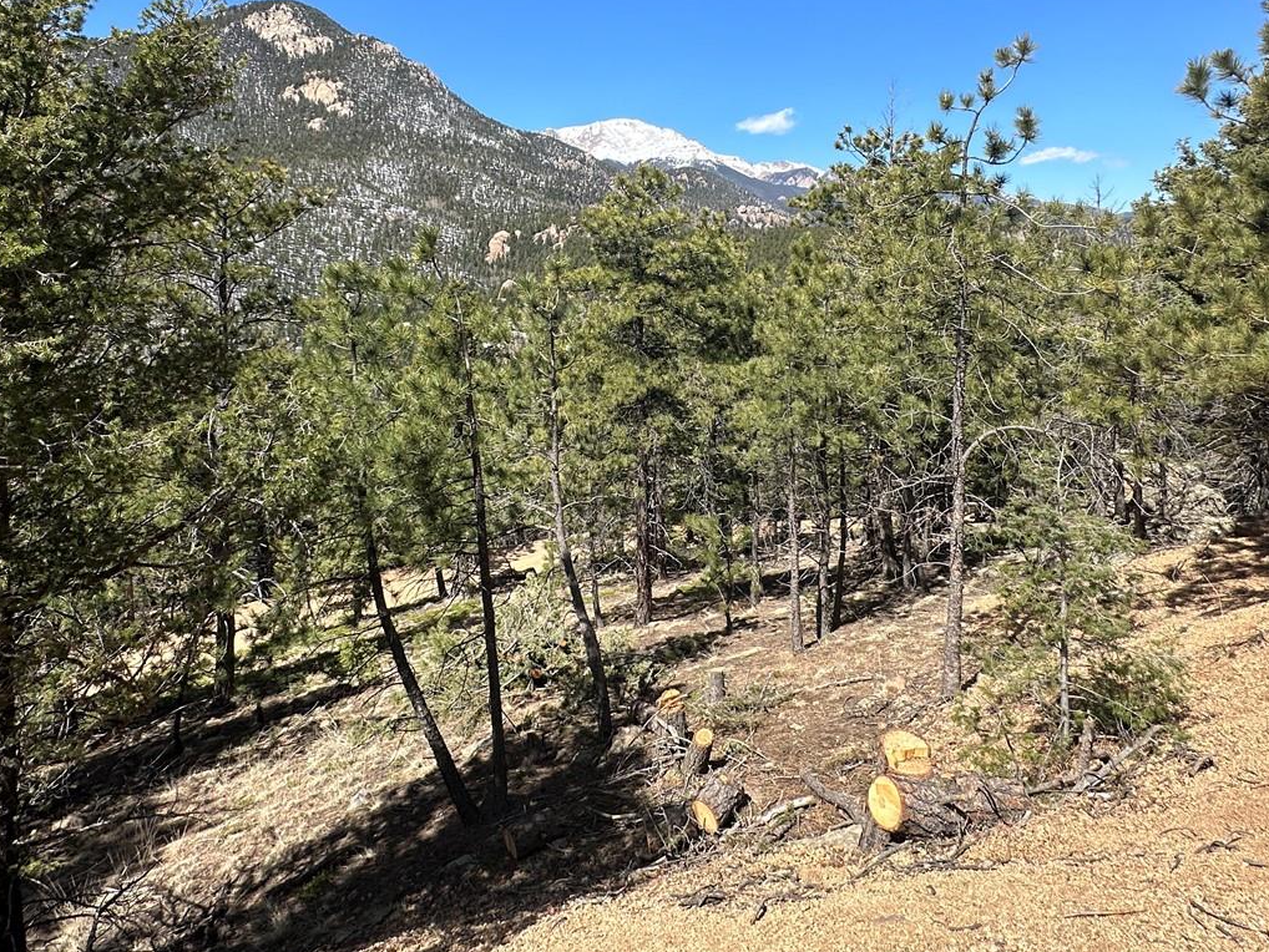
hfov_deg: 76.2
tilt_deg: -0.4
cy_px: 257
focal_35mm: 22
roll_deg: -0.4
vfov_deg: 58.4
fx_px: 807
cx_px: 586
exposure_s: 1/1159
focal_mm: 2.22
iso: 40
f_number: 2.2
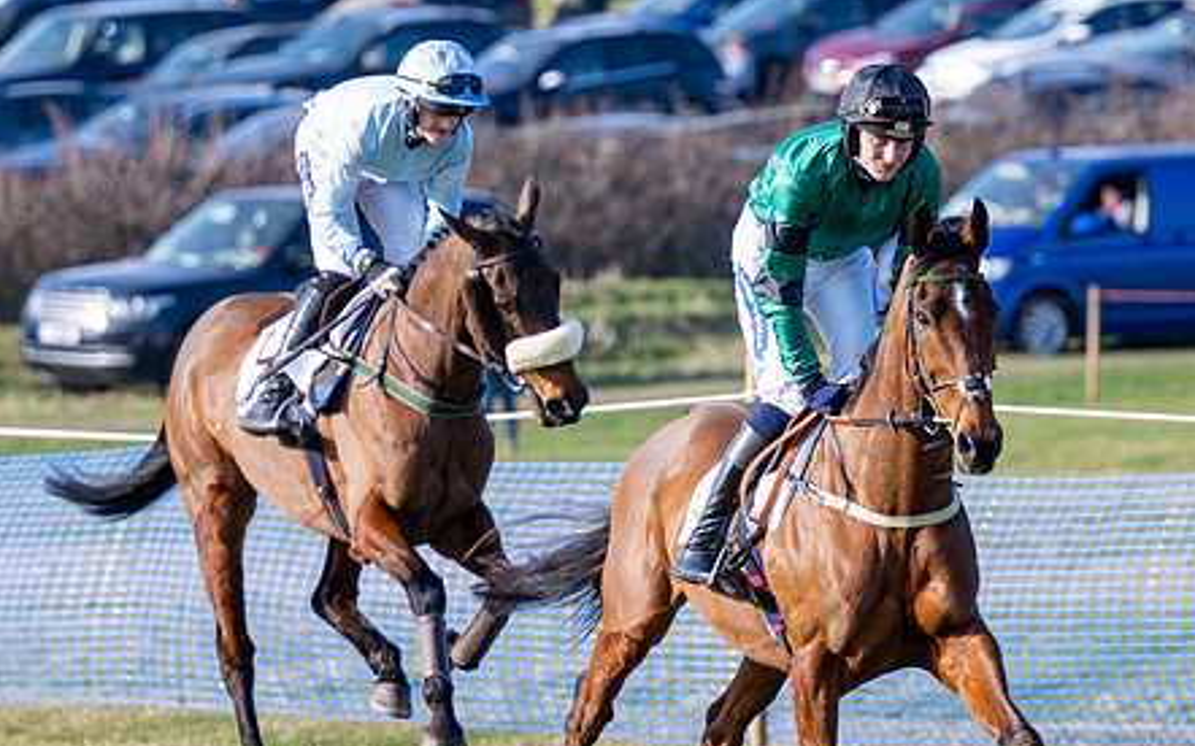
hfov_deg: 4.5
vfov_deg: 2.8
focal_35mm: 472
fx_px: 15368
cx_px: 561
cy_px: 461
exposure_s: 1/1250
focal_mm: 135
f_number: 2.8
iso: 100
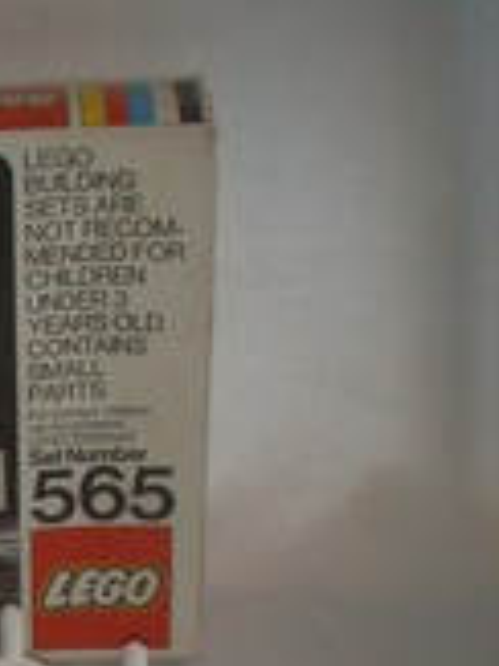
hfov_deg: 12.3
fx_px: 2213
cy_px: 977
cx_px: -229
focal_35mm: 115
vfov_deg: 15.8
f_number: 3.5
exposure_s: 1/45
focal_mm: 6.6
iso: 100
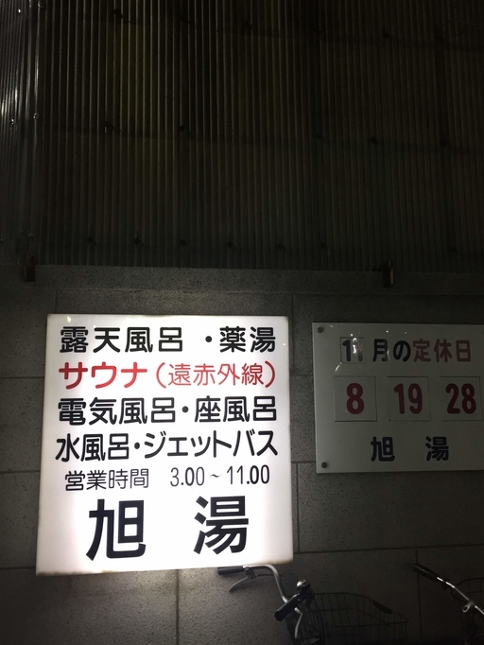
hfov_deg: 41.8
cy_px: 285
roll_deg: -0.4
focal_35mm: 34
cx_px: 242
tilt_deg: +9.9
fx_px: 633
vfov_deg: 53.8
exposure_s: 1/30
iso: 80
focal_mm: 4.15
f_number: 2.2
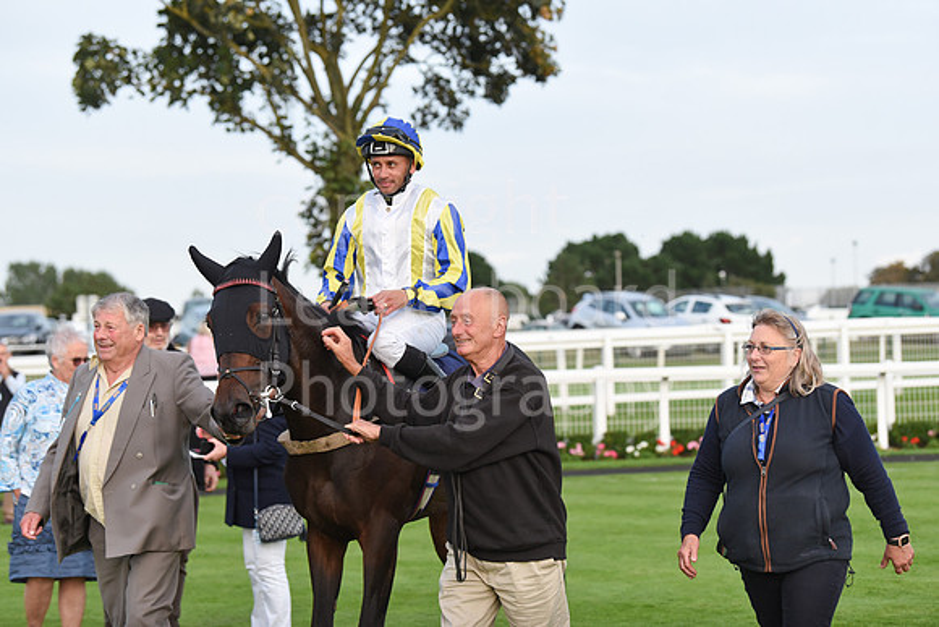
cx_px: 470
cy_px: 314
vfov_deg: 14.4
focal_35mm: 95
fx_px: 2478
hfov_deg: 21.5
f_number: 4
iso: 1600
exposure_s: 1/2000
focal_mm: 95
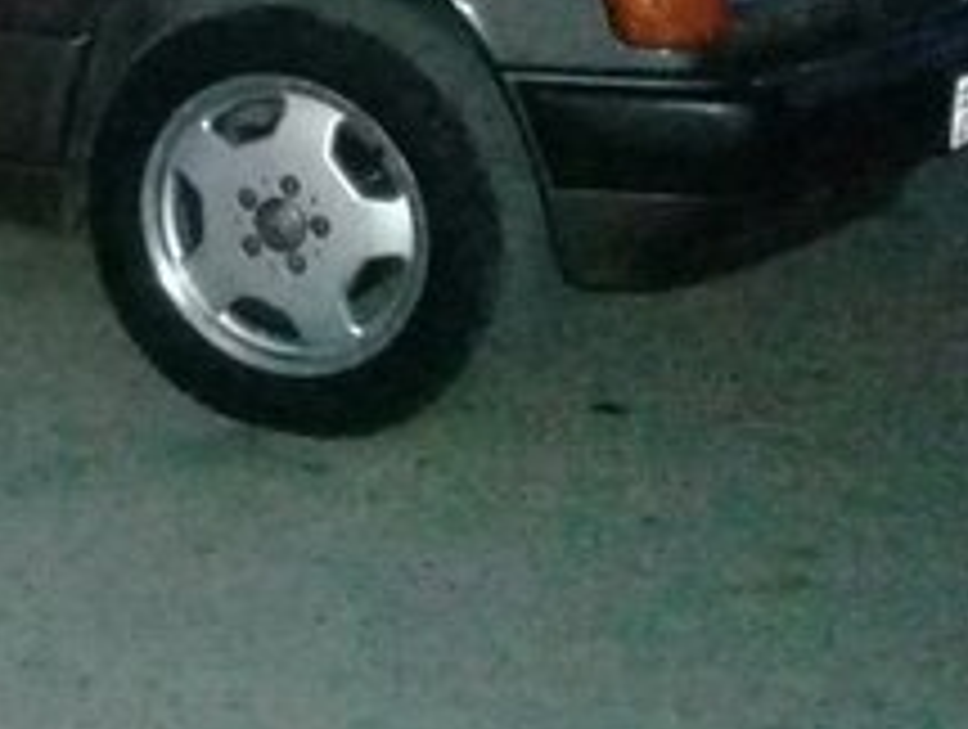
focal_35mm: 95
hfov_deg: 19.2
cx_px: -257
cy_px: -169
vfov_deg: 15.0
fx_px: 2661
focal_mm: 3.3
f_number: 2.2
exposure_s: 1/15
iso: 2000
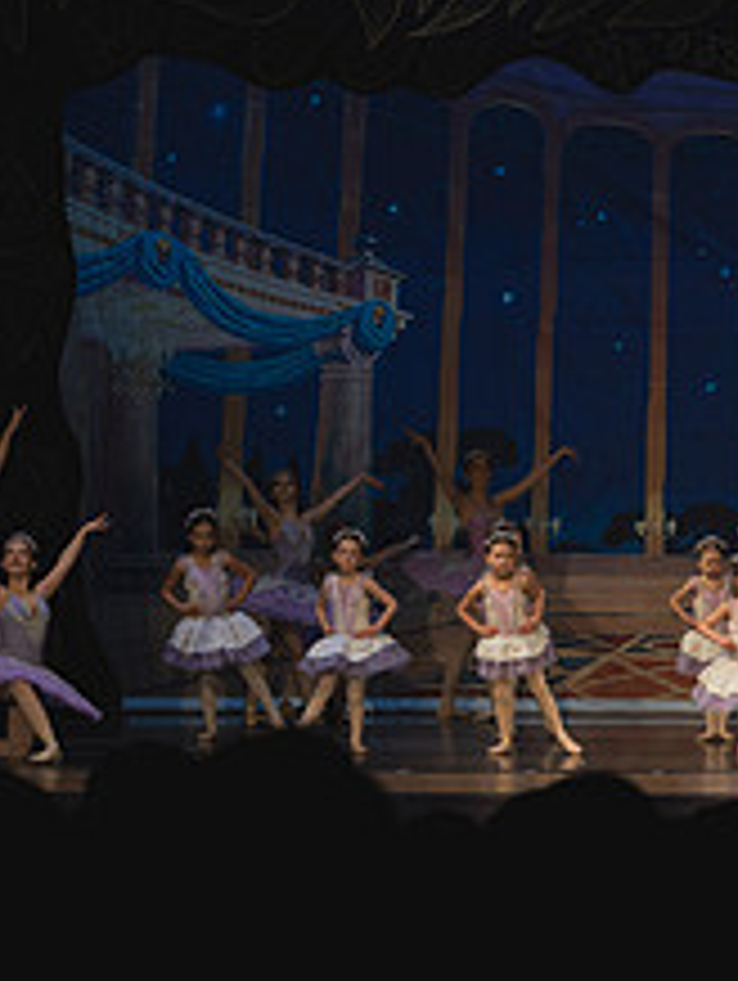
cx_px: 909
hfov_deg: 8.2
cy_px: 591
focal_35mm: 179
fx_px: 5078
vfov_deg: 11.0
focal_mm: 70
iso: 1250
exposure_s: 1/320
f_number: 4
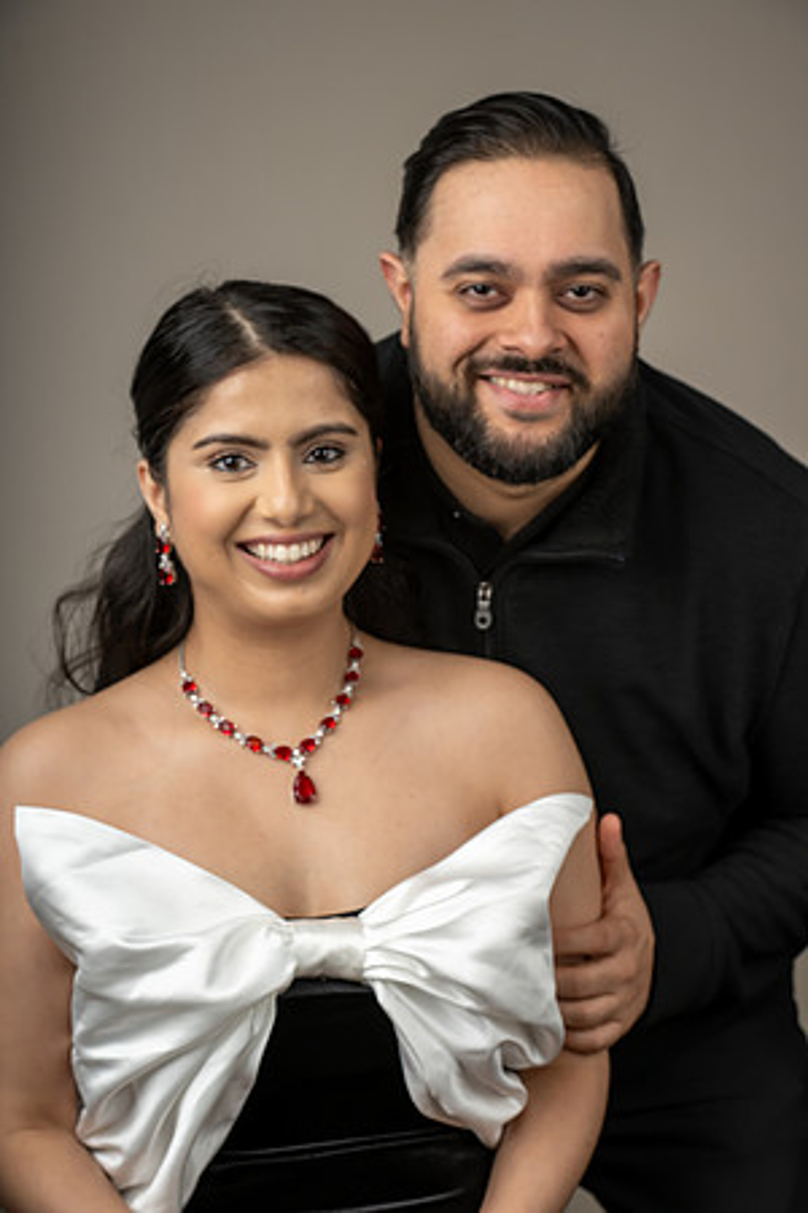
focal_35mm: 100
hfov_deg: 13.7
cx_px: 404
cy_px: 606
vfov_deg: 20.4
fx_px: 3366
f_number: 8
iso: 400
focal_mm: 100
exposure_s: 1/200
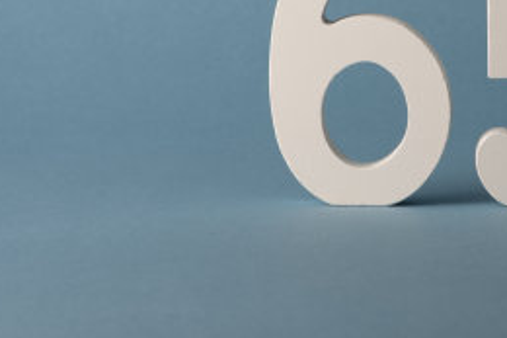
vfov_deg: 5.5
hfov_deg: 8.3
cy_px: -57
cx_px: 458
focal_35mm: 247
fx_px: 3476
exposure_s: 1/200
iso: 100
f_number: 13
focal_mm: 105
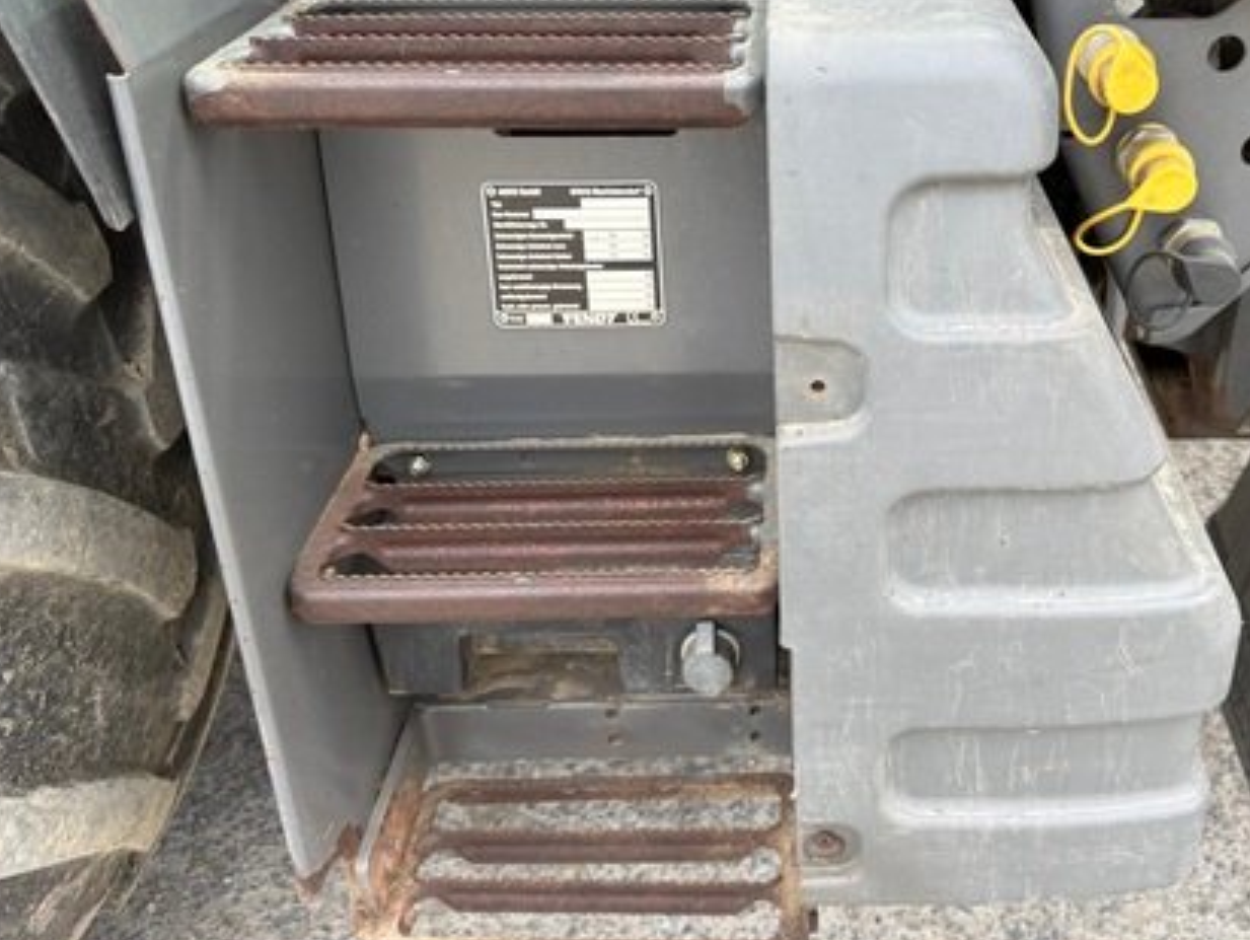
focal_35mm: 35
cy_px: 356
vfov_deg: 40.5
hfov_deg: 51.8
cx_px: 815
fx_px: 1265
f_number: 1.78
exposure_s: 1/473
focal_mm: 6.76
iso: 80
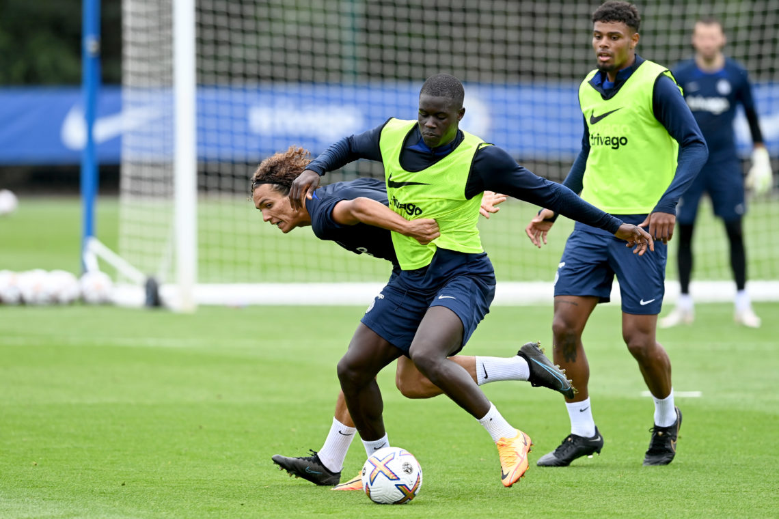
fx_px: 8655
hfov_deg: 5.2
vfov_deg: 3.4
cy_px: 260
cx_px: 390
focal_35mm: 400
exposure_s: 1/1600
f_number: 4
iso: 800
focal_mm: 400
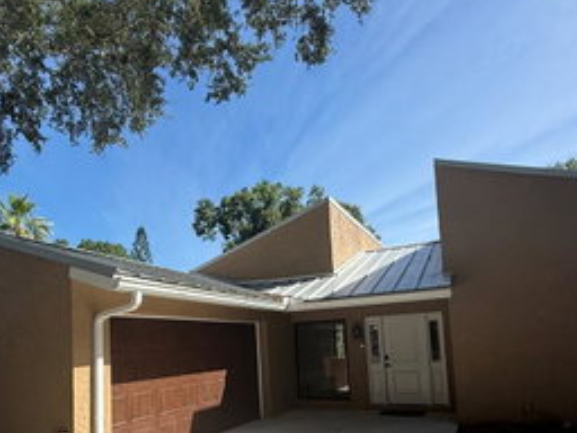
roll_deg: +2.2
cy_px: 311
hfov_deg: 63.0
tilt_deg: +6.3
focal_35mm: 28
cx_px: 237
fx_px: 467
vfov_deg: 48.3
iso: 50
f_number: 2.2
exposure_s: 1/1534
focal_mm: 2.22
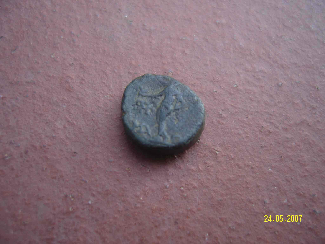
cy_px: 122
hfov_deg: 54.0
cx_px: 162
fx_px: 319
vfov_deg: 41.8
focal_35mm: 34
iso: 100
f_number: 2.8
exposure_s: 1/50
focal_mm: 7.3
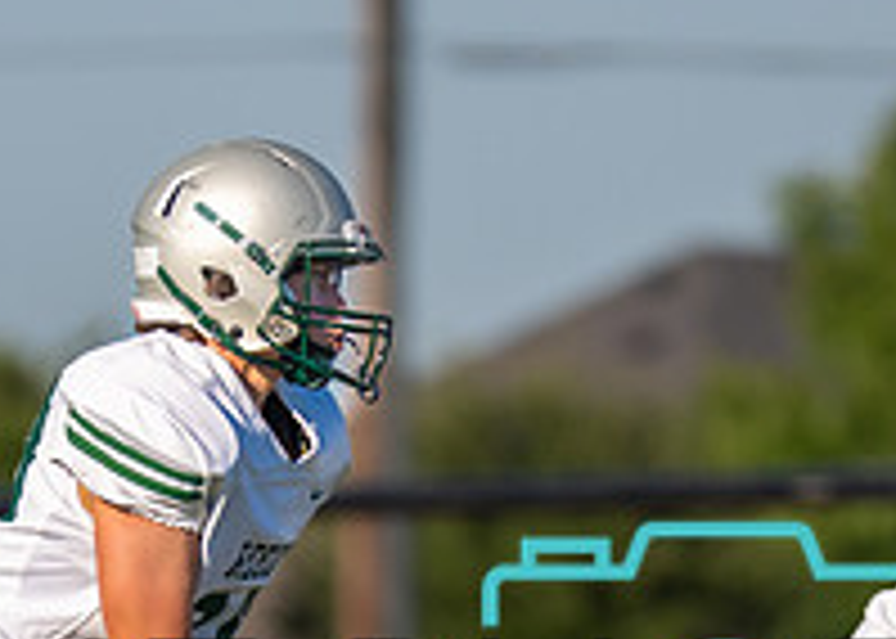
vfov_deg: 1.4
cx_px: 496
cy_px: 880
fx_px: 26481
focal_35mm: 1041
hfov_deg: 1.9
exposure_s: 1/6400
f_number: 2.8
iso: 250
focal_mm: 200
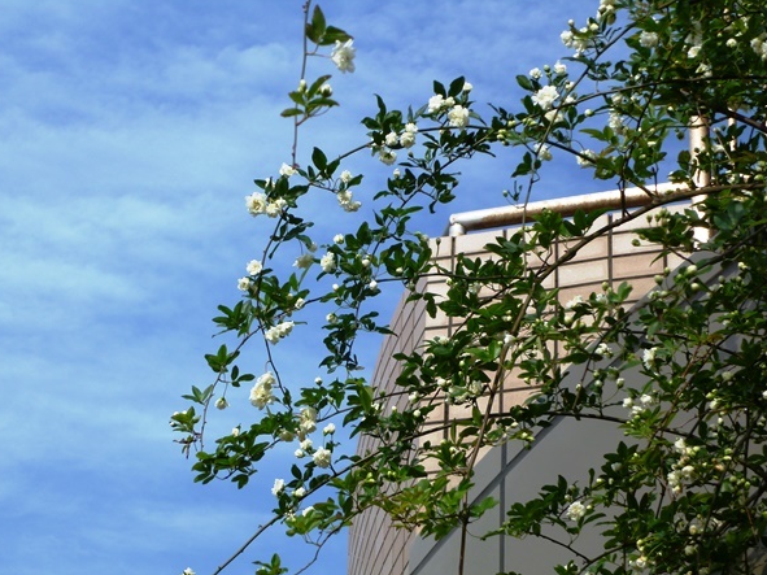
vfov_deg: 11.4
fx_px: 2880
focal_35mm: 130
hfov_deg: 15.2
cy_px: 306
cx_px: 357
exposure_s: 1/400
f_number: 5.8
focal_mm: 21.3
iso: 80
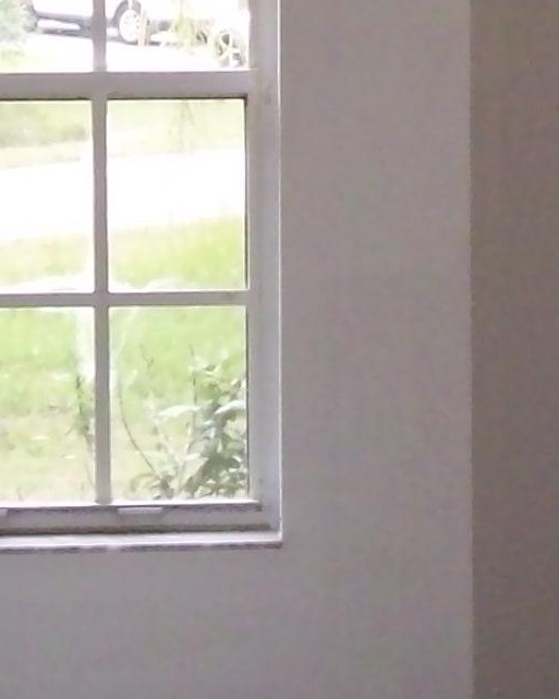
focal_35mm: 141
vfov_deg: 13.3
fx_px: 2915
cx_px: 333
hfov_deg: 10.9
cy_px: -103
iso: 160
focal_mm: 6
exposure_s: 1/83.7
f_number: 2.7
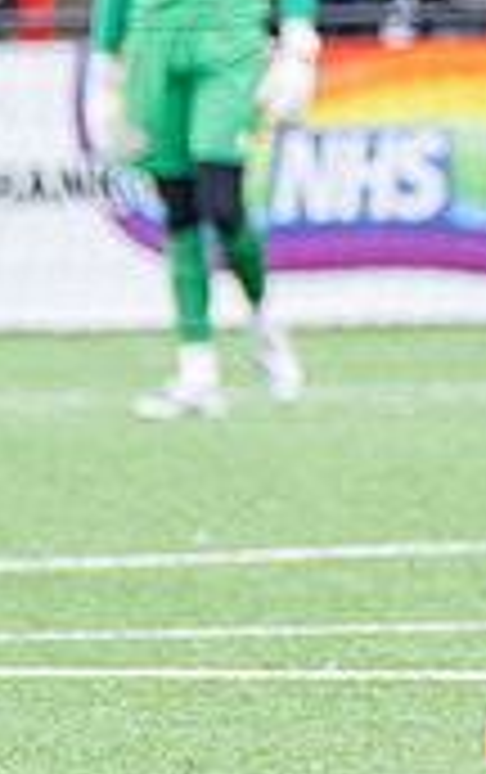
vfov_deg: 1.5
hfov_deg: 0.9
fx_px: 29507
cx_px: 1119
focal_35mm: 1397
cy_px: 10
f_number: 4
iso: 800
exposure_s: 1/1250
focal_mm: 185
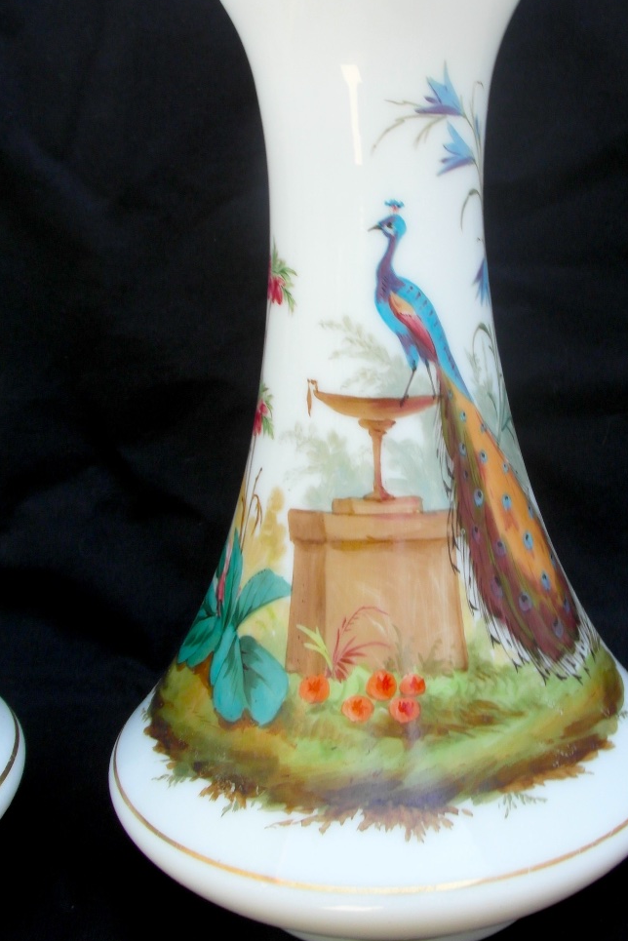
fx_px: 1386
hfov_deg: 25.4
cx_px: 406
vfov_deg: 37.3
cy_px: 370
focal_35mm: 53
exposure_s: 1/30
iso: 80
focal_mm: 6.8
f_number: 5.2
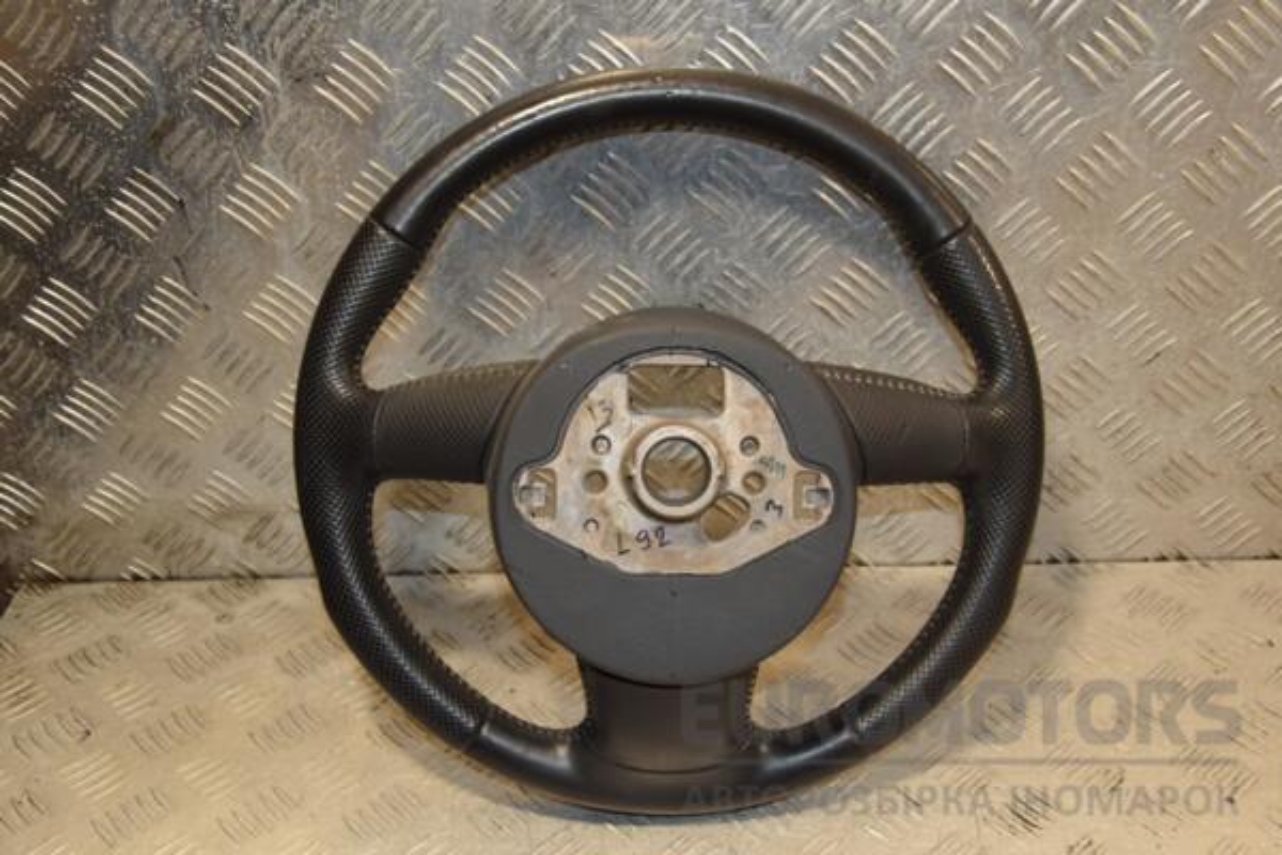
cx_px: 641
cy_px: 428
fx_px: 1709
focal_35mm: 48
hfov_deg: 41.1
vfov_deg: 28.1
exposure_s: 1/160
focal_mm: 32
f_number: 5
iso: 800
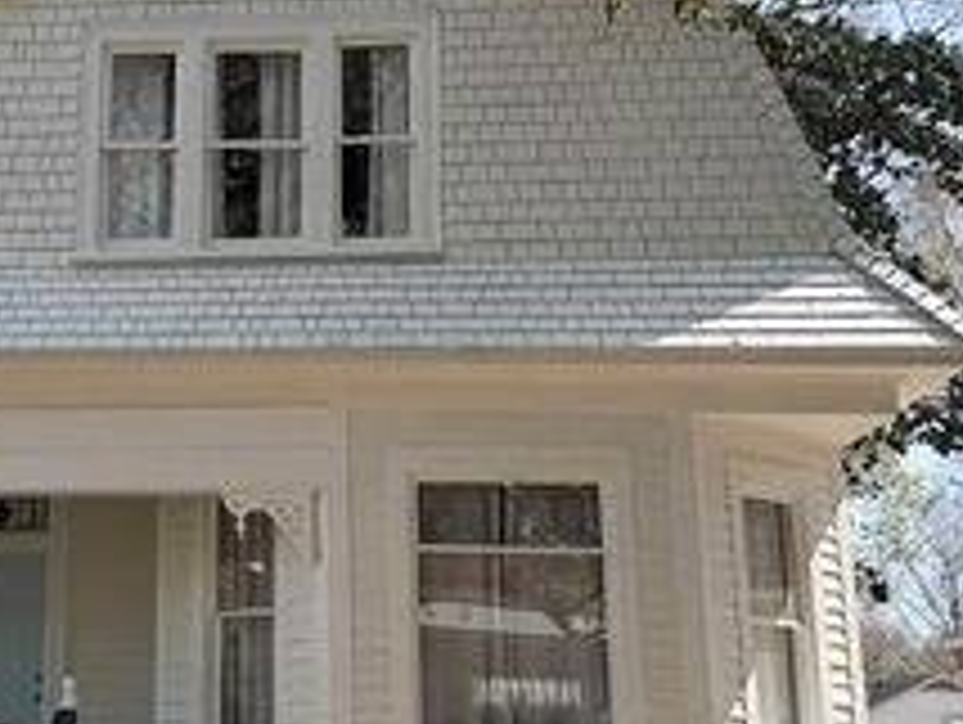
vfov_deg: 26.2
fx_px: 1560
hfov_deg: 33.6
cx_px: 230
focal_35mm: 56
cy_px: 353
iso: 80
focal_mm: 6.76
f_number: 1.78
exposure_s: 1/2169
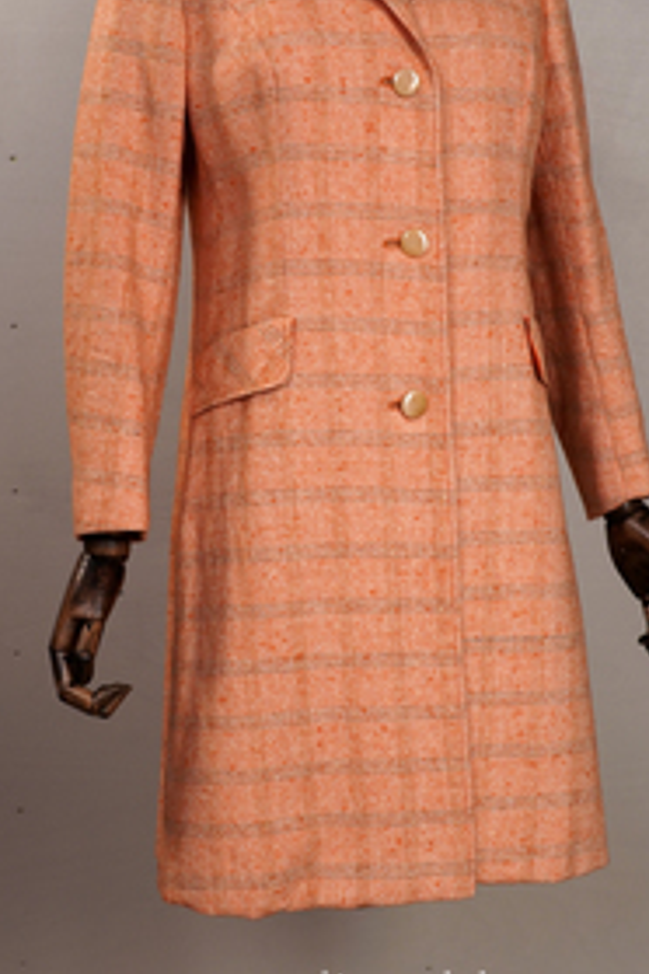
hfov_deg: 20.3
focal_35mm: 67
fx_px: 1812
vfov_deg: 30.0
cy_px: 400
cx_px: 337
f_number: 8
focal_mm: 32
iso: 250
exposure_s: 1/25
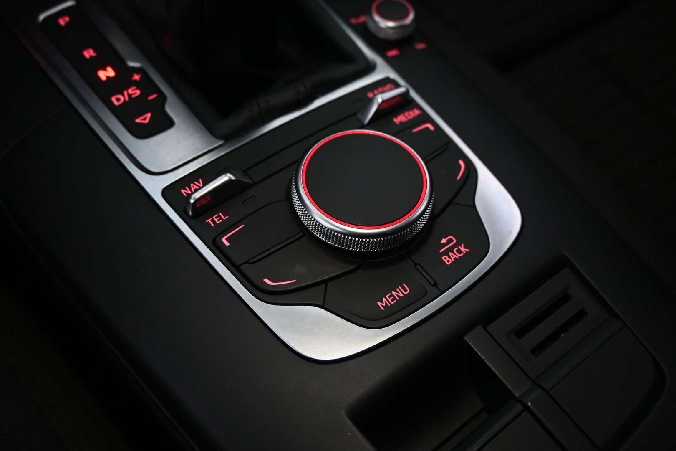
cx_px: 338
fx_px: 591
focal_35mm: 32
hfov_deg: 59.5
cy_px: 226
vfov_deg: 41.7
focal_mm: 21
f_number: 4
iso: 900
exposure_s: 1/30
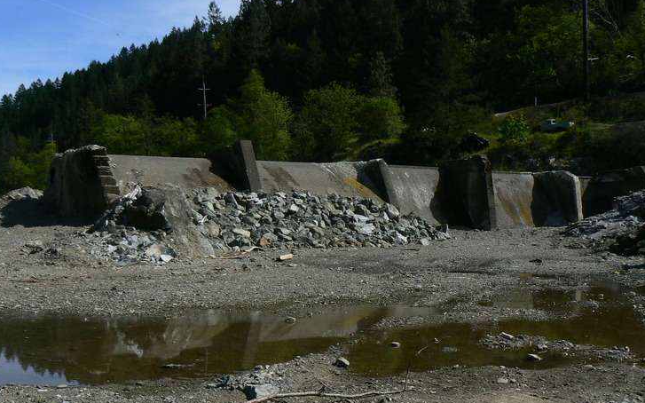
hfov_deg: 47.2
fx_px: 738
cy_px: 241
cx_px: 321
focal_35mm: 42
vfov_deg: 30.4
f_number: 7.1
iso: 80
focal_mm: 6
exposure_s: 1/400
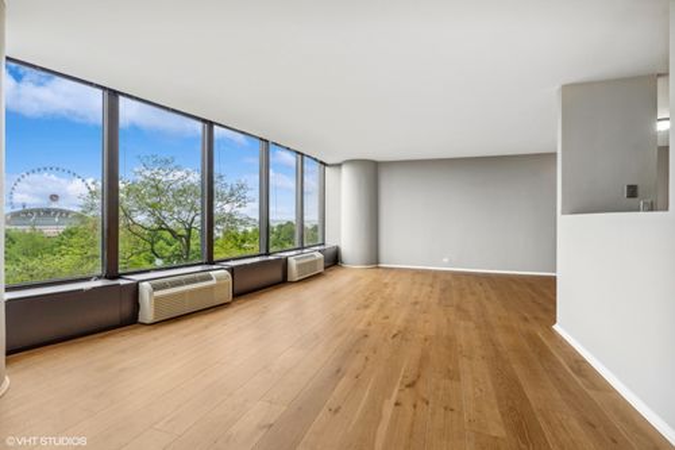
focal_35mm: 16
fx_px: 300
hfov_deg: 96.8
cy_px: 225
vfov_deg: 73.7
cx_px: 338
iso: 320
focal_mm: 16
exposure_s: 1/60
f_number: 8
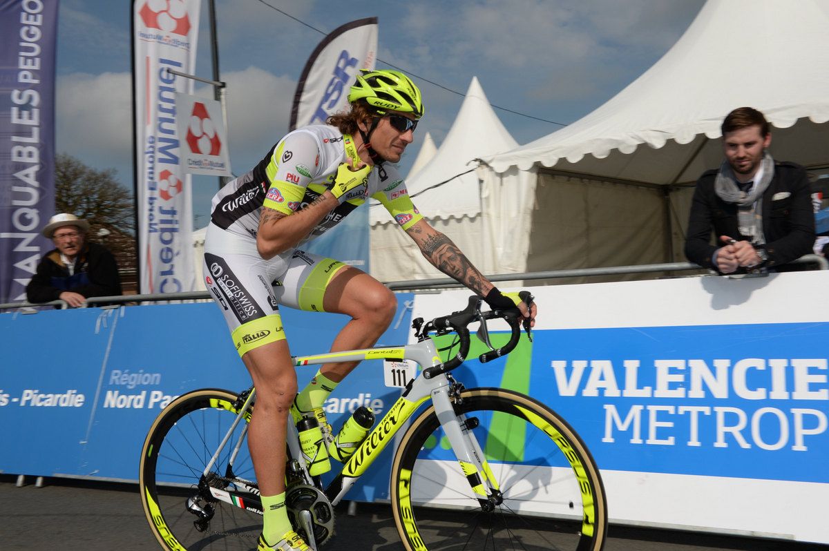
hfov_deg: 53.2
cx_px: 414
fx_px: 828
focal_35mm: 36
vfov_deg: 36.8
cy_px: 276
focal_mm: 36
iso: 200
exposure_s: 1/250
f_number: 18
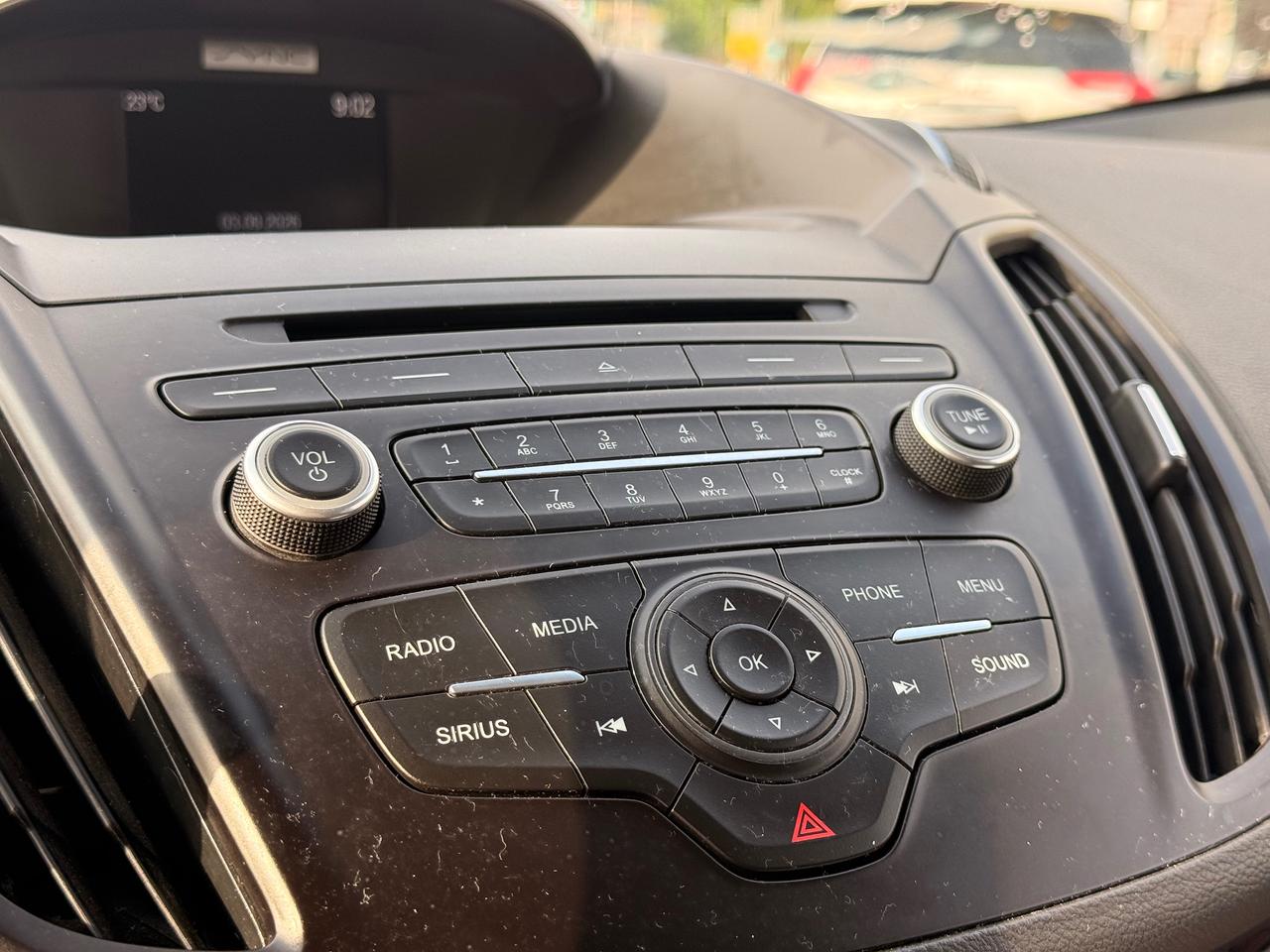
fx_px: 1761
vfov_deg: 30.3
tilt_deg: -12.3
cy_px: 476
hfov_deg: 39.7
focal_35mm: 48
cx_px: 635
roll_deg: -3.3
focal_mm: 6.76
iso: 80
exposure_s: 1/356
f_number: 1.78
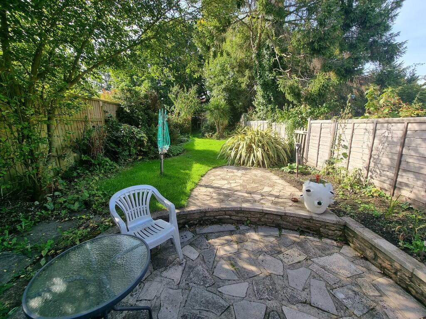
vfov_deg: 89.9
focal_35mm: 13
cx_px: 213
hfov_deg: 106.2
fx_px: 160
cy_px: 160
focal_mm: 2.2
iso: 50
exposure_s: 1/501
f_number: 2.2
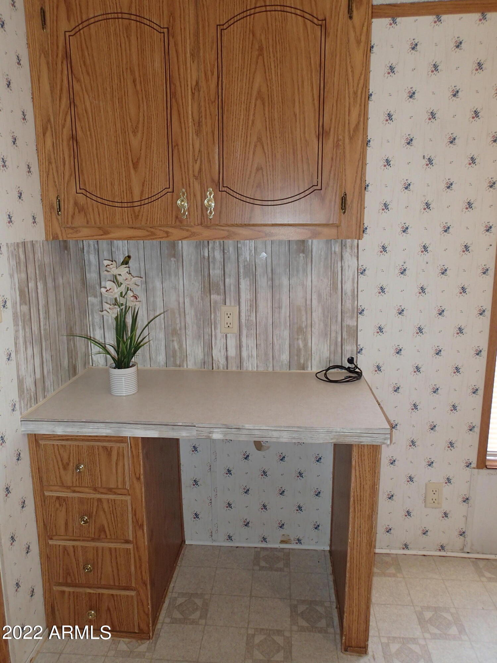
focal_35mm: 25
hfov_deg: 54.9
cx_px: 248
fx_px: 479
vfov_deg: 69.4
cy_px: 332
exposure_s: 1/30
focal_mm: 4.5
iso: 200
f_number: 2
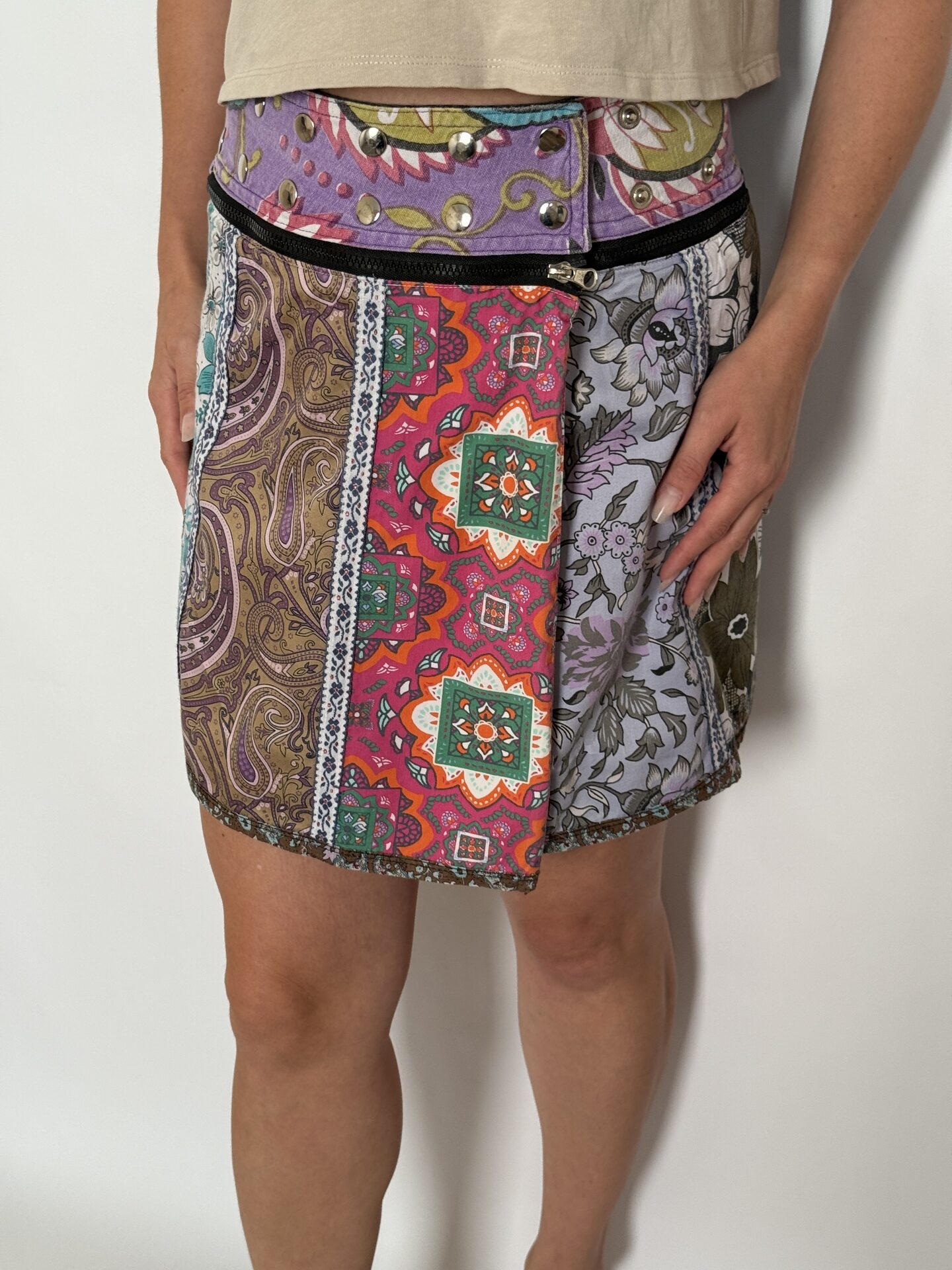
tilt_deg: -23.2
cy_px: 635
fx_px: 1760
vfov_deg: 39.7
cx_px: 476
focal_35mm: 48
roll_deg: +1.1
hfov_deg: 30.3
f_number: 1.78
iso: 100
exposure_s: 1/87
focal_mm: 6.76
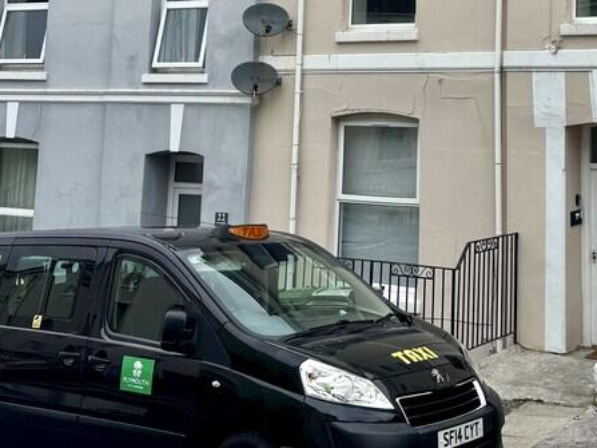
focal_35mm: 55
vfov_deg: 25.5
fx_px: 948
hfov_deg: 34.0
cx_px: 473
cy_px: 20
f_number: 1.78
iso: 80
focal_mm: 6.76
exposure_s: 1/2331
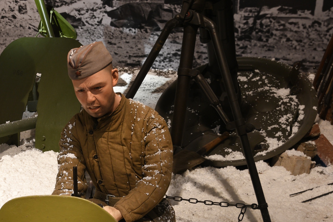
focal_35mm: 71
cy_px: 218
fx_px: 657
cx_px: 102
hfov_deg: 28.2
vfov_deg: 18.7
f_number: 3.5
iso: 250
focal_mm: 24
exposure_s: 1/20
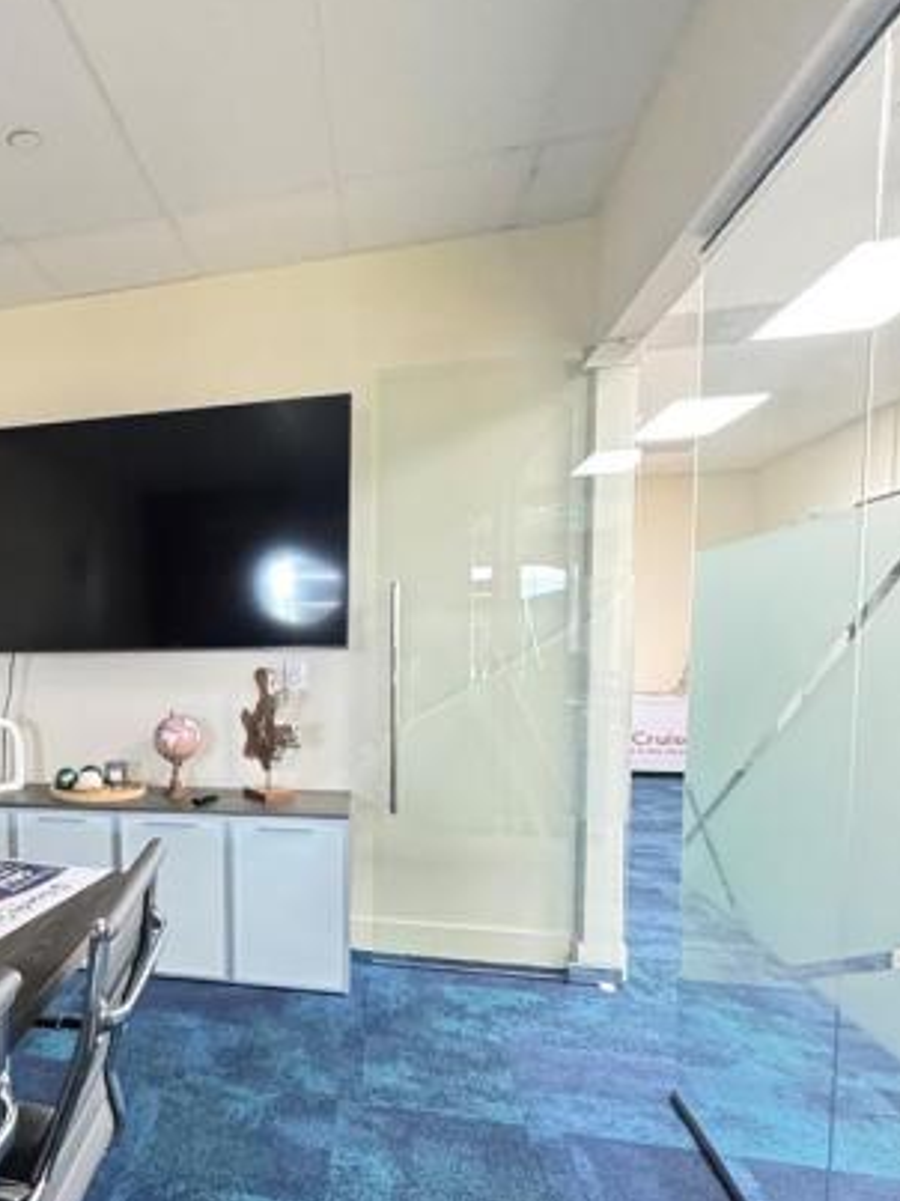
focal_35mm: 25
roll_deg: +1.4
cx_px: 104
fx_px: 867
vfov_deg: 68.7
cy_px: 718
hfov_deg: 49.4
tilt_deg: -5.2
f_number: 2.2
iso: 1000
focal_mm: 2.22
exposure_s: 1/40
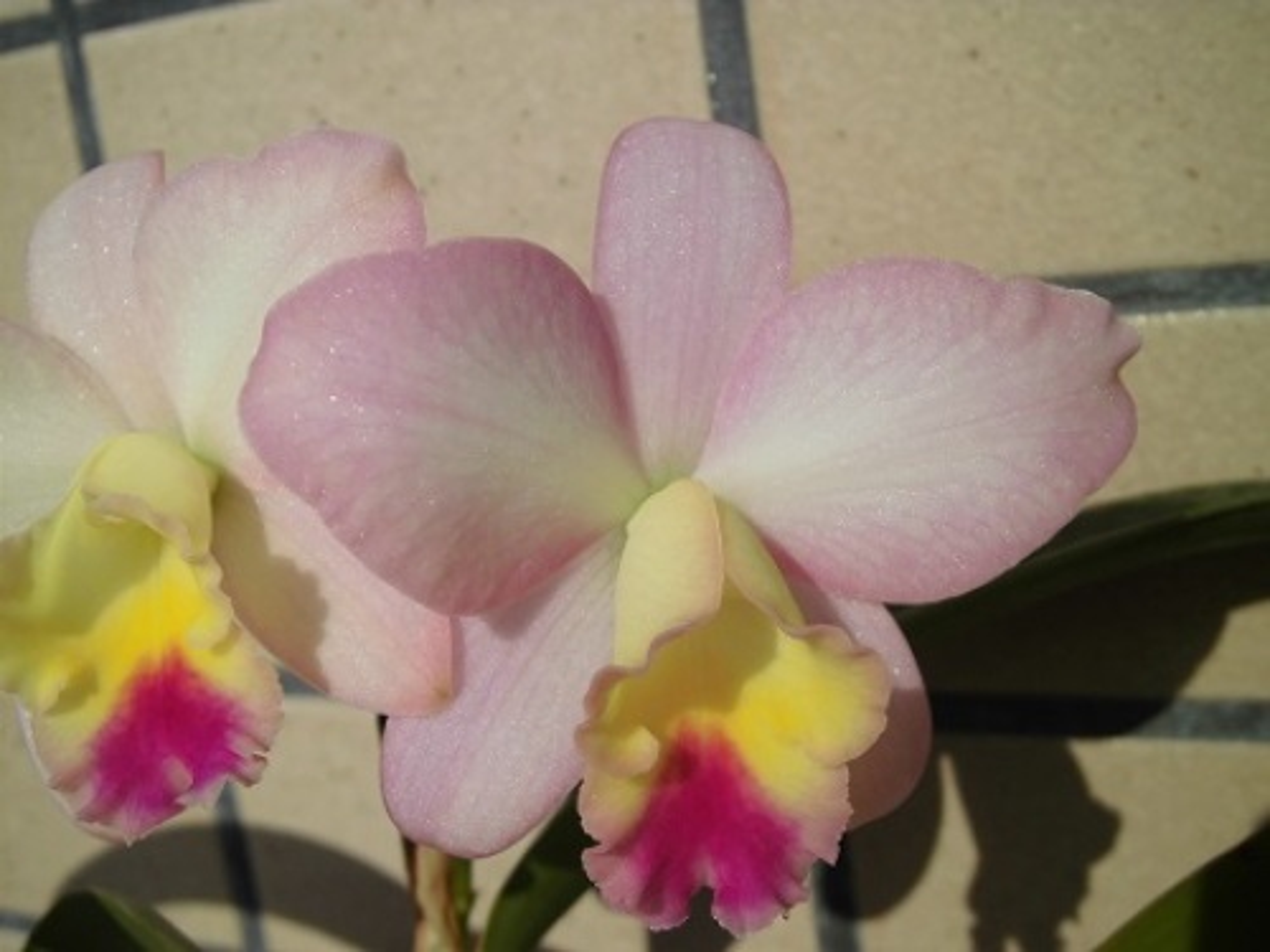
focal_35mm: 47
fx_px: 1724
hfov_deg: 40.4
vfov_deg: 30.9
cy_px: 476
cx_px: 635
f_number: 9.6
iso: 100
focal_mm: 8.3
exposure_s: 1/400
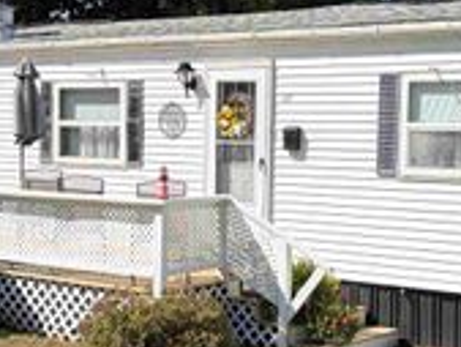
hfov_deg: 25.3
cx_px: 281
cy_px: 187
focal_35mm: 77
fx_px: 1026
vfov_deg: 19.2
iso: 50
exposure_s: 1/3279
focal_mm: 5.96
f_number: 1.6
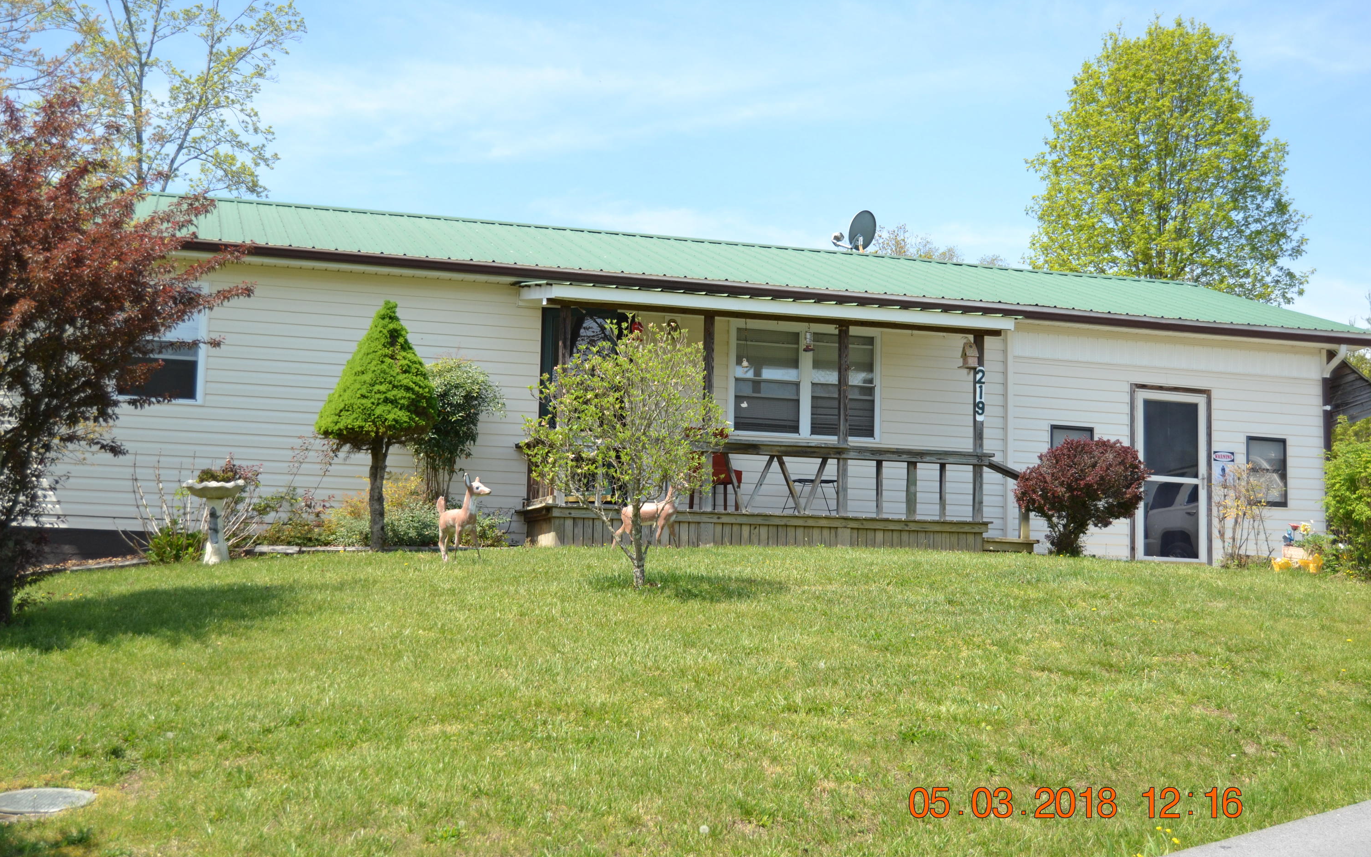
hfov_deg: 42.2
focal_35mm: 48
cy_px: 415
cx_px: 686
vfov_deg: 27.1
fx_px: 1775
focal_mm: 31
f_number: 5
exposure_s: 1/1250
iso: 400
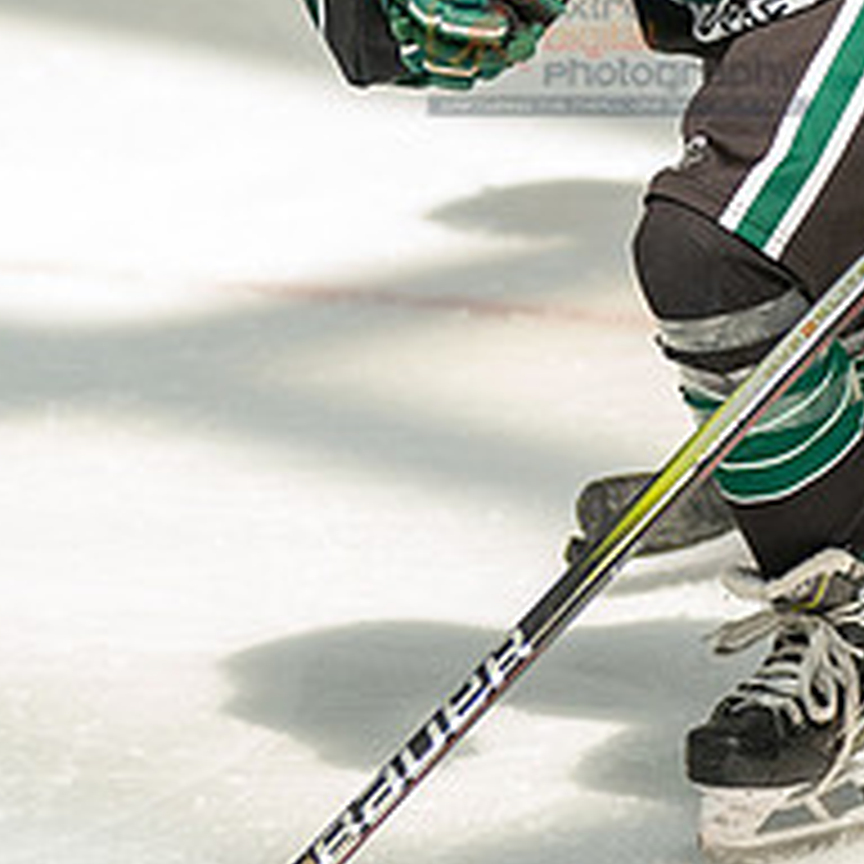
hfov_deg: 3.0
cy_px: -146
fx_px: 16661
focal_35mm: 590
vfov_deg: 3.0
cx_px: 611
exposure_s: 1/3200
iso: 1600
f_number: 3.5
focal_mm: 166
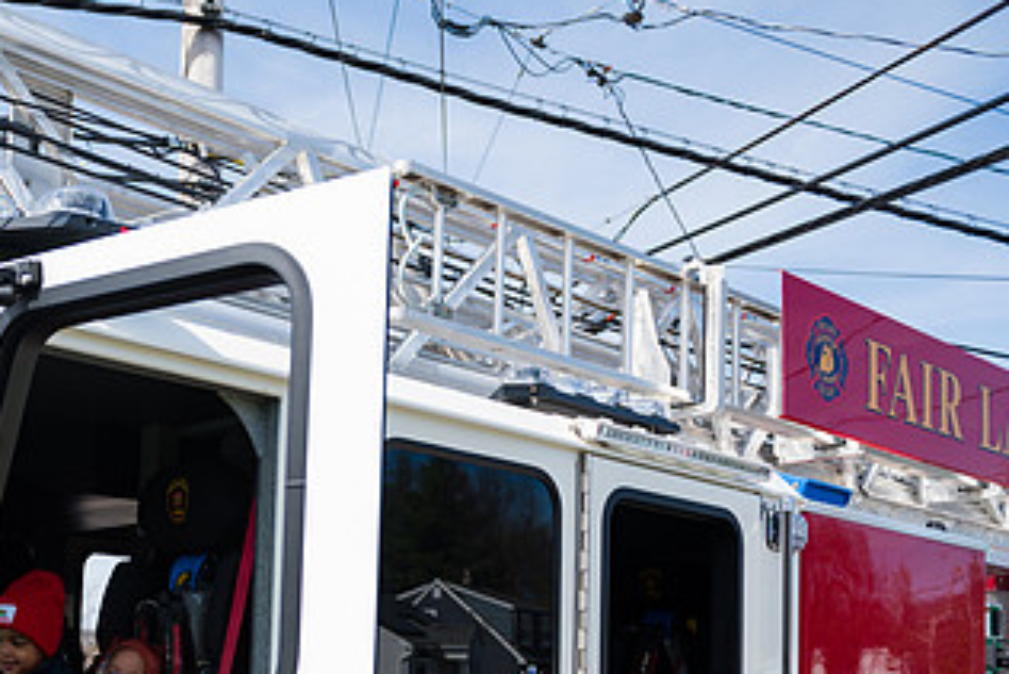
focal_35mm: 44
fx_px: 1234
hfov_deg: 41.4
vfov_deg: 29.4
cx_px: 121
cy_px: 597
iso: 200
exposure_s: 1/3200
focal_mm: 24
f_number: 4
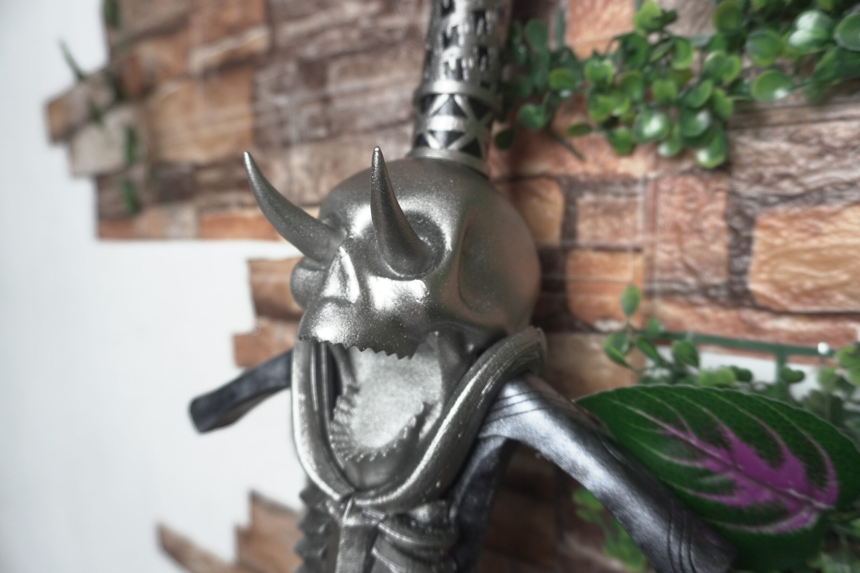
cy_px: 297
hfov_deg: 71.5
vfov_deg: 51.3
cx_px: 415
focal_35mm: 25
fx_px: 597
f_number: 3.5
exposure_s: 1/100
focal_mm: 16
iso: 500
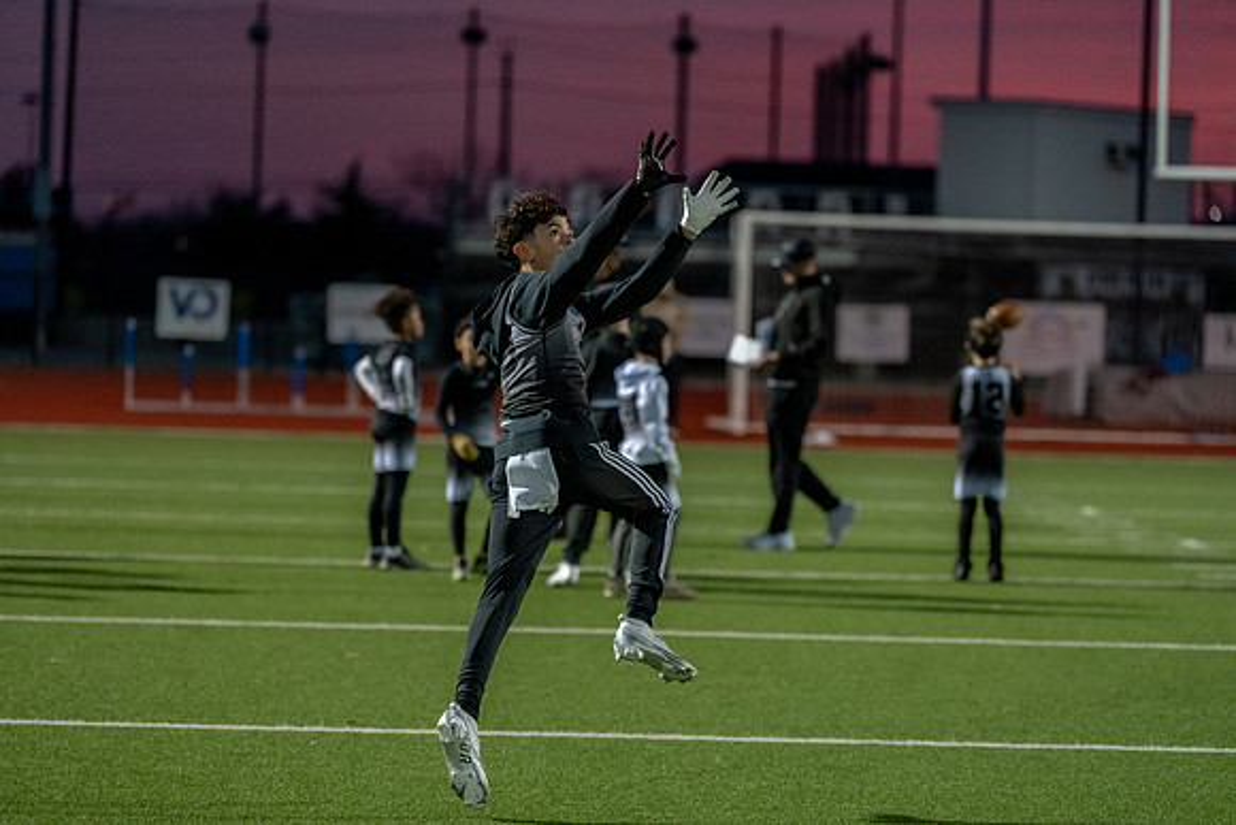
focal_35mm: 128
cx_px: 618
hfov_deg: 16.0
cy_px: 412
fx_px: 4395
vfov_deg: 10.7
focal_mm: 128
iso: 4000
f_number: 2.8
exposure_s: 1/1000
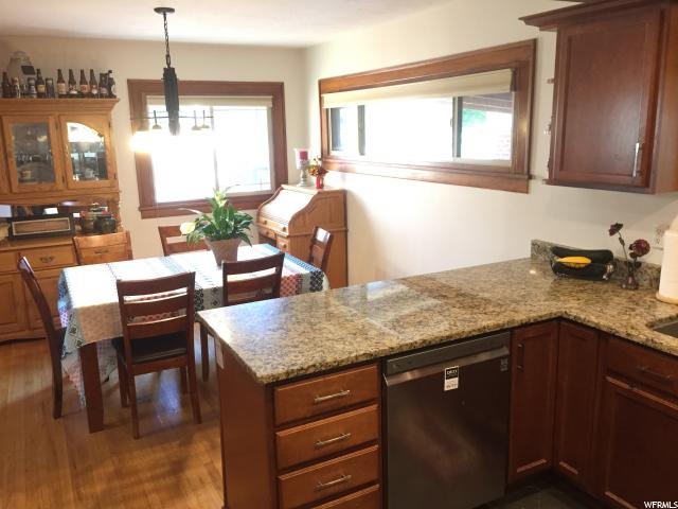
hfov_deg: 61.7
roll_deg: +0.8
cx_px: 339
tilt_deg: -13.1
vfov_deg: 48.2
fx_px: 568
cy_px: 254
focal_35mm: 29
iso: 160
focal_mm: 4.15
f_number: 2.2
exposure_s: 1/30
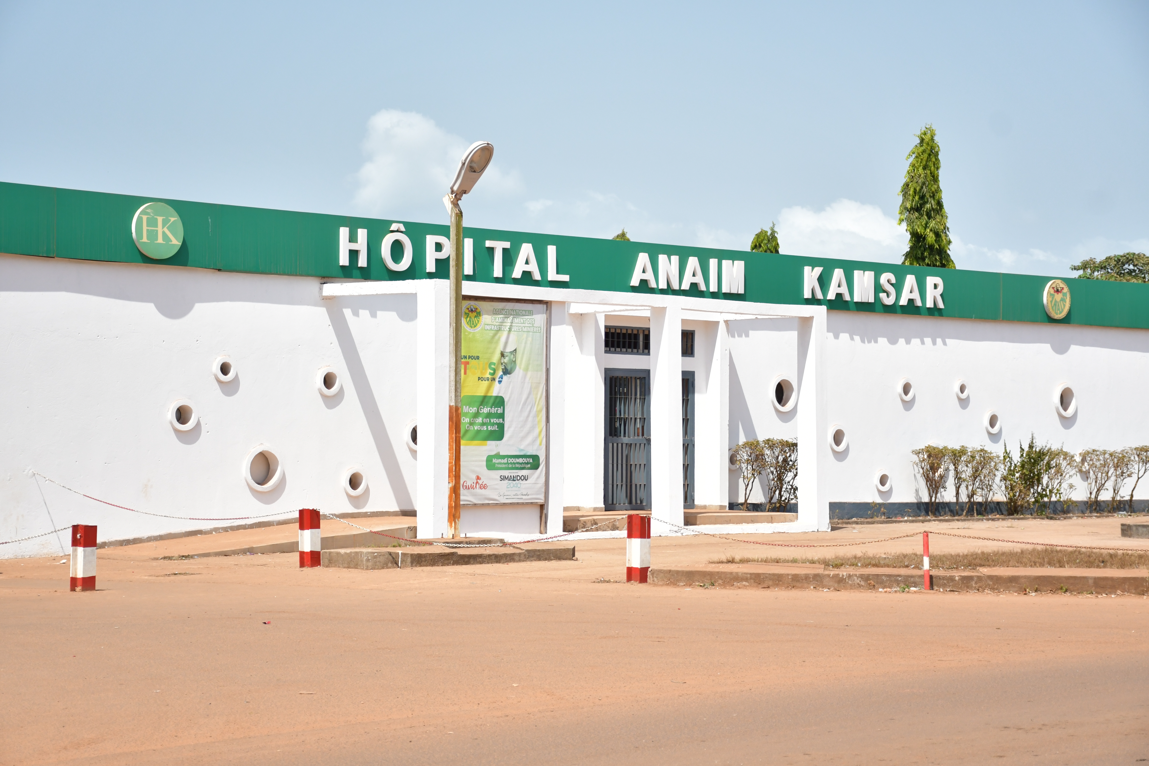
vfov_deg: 18.9
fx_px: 2298
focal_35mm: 72
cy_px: 383
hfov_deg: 28.1
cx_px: 574
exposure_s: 1/4000
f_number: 4.5
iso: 800
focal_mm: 48
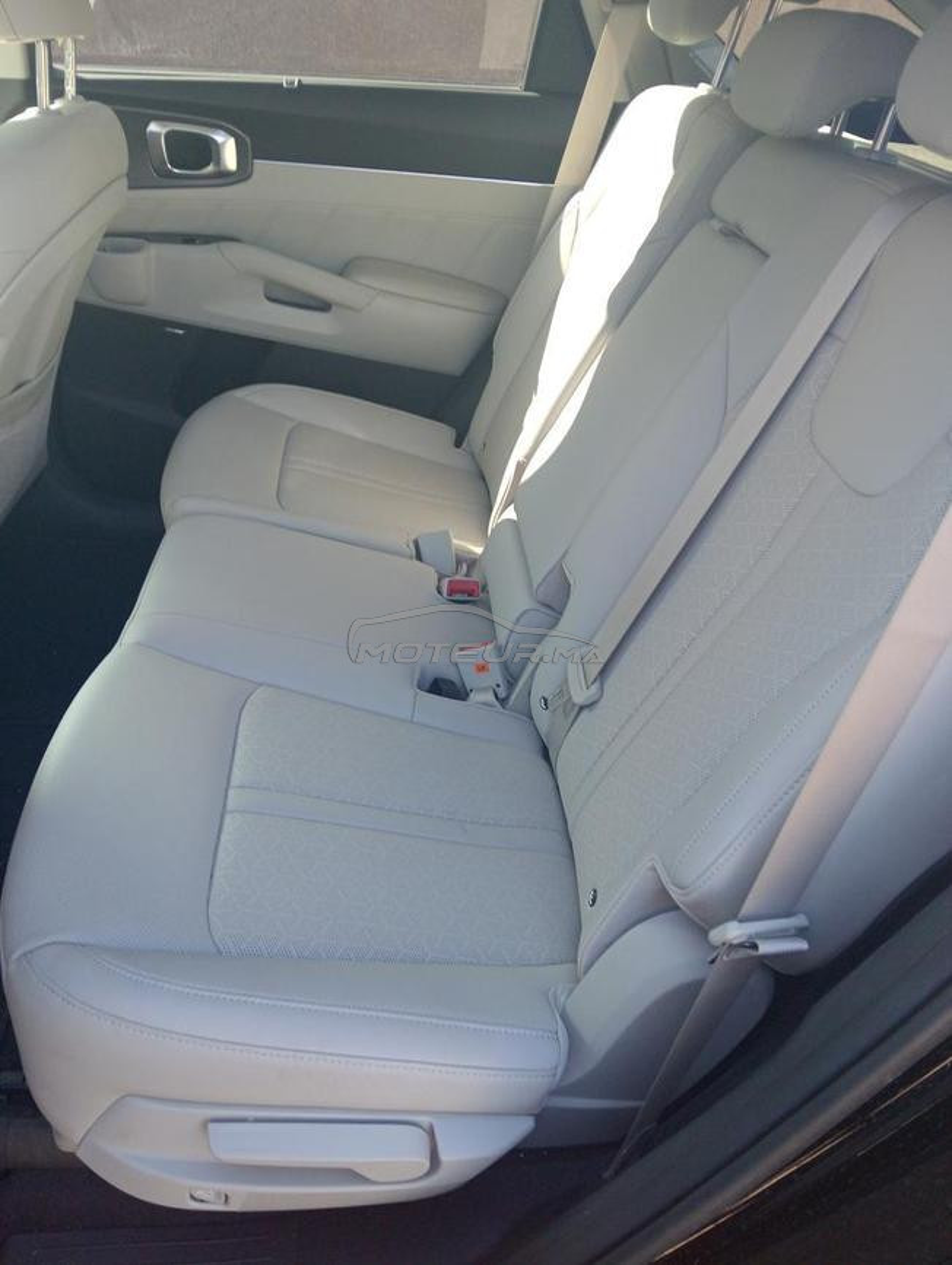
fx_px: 1024
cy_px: 632
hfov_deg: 49.9
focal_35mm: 28
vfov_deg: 63.4
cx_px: 476
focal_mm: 3.98
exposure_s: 1/100
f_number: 1.8
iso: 198
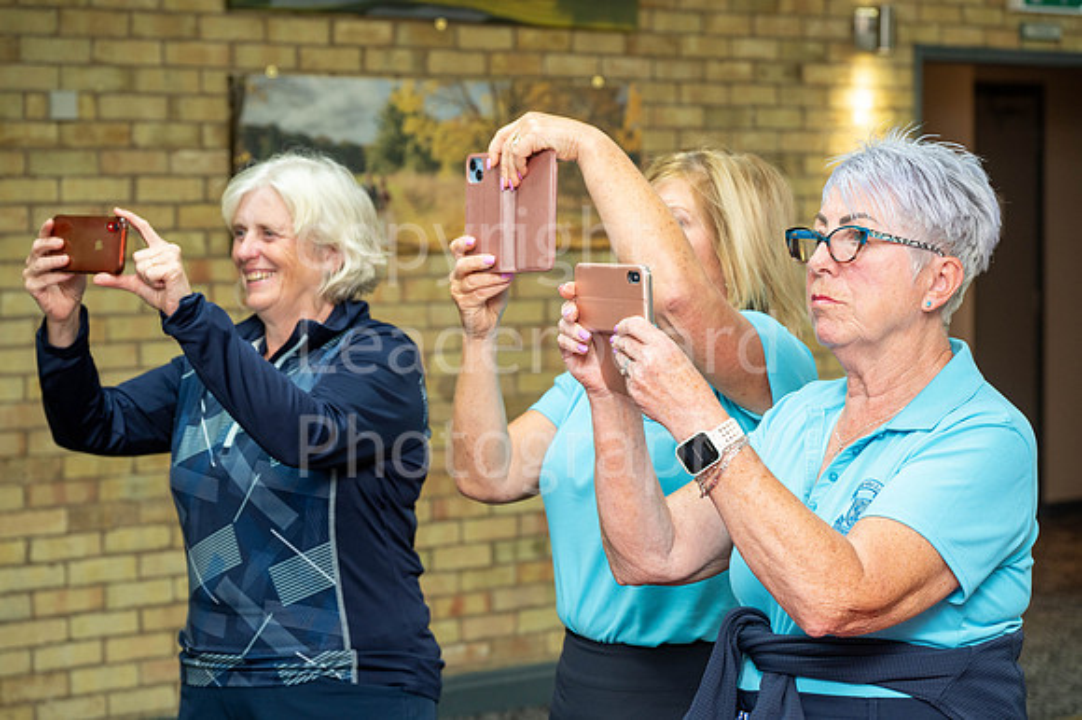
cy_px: 360
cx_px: 541
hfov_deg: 23.7
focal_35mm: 86
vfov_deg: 15.9
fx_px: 2584
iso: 500
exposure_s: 1/50
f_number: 5.6
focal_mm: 86
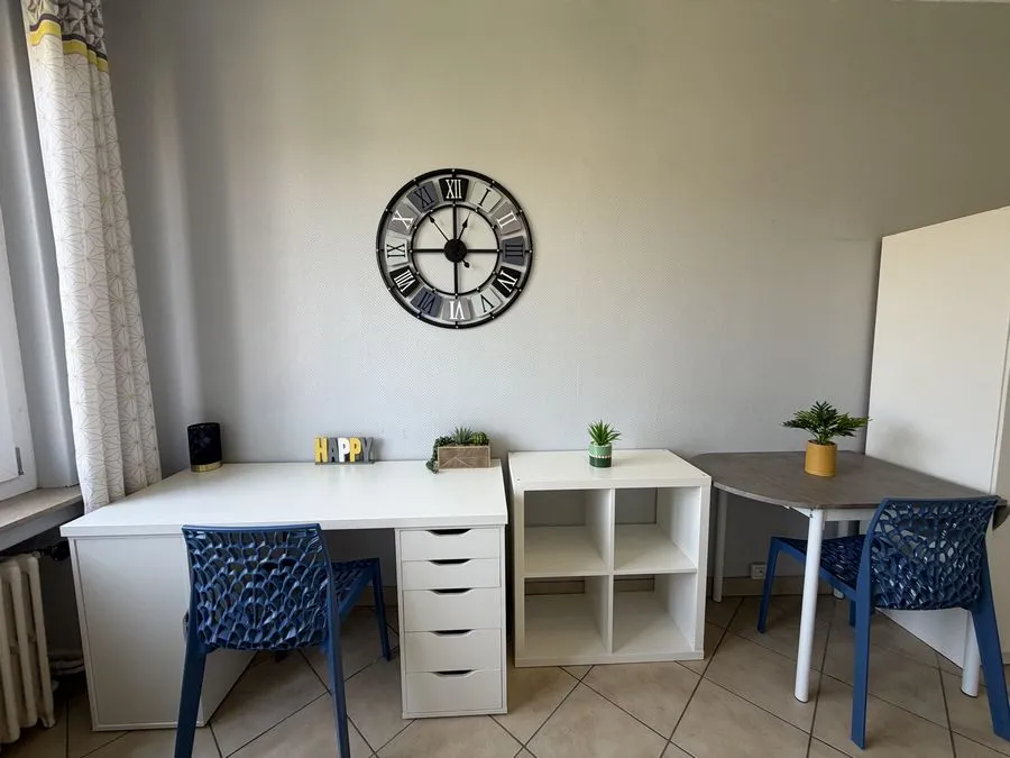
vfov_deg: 85.7
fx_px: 408
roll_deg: +0.4
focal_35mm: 14
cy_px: 379
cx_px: 505
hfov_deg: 102.1
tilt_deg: -6.9
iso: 100
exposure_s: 1/121
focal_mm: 2.22
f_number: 2.2
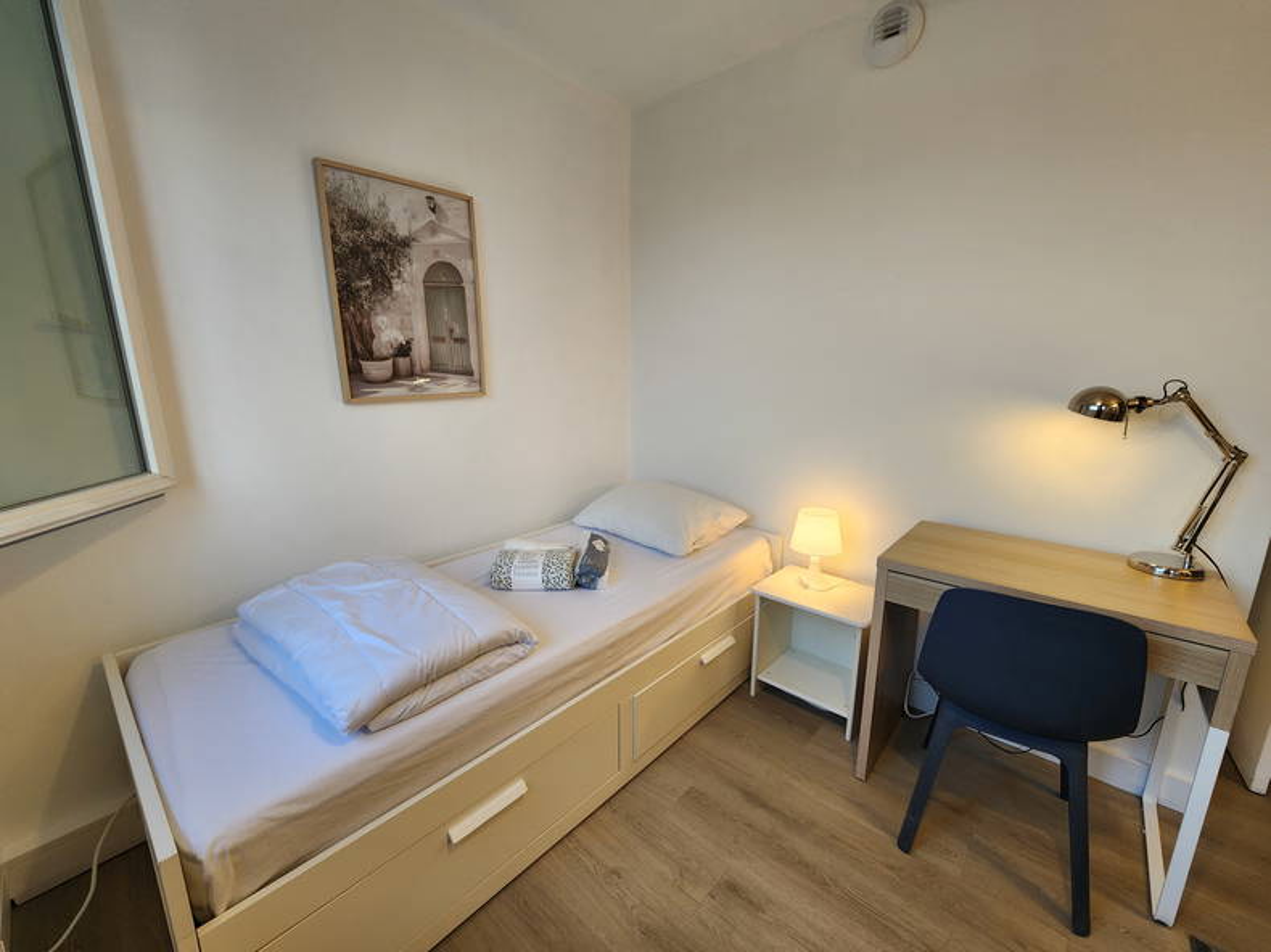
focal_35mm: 13
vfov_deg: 89.9
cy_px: 476
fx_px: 477
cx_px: 636
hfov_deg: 106.2
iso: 64
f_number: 2.2
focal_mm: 2.2
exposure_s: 1/50
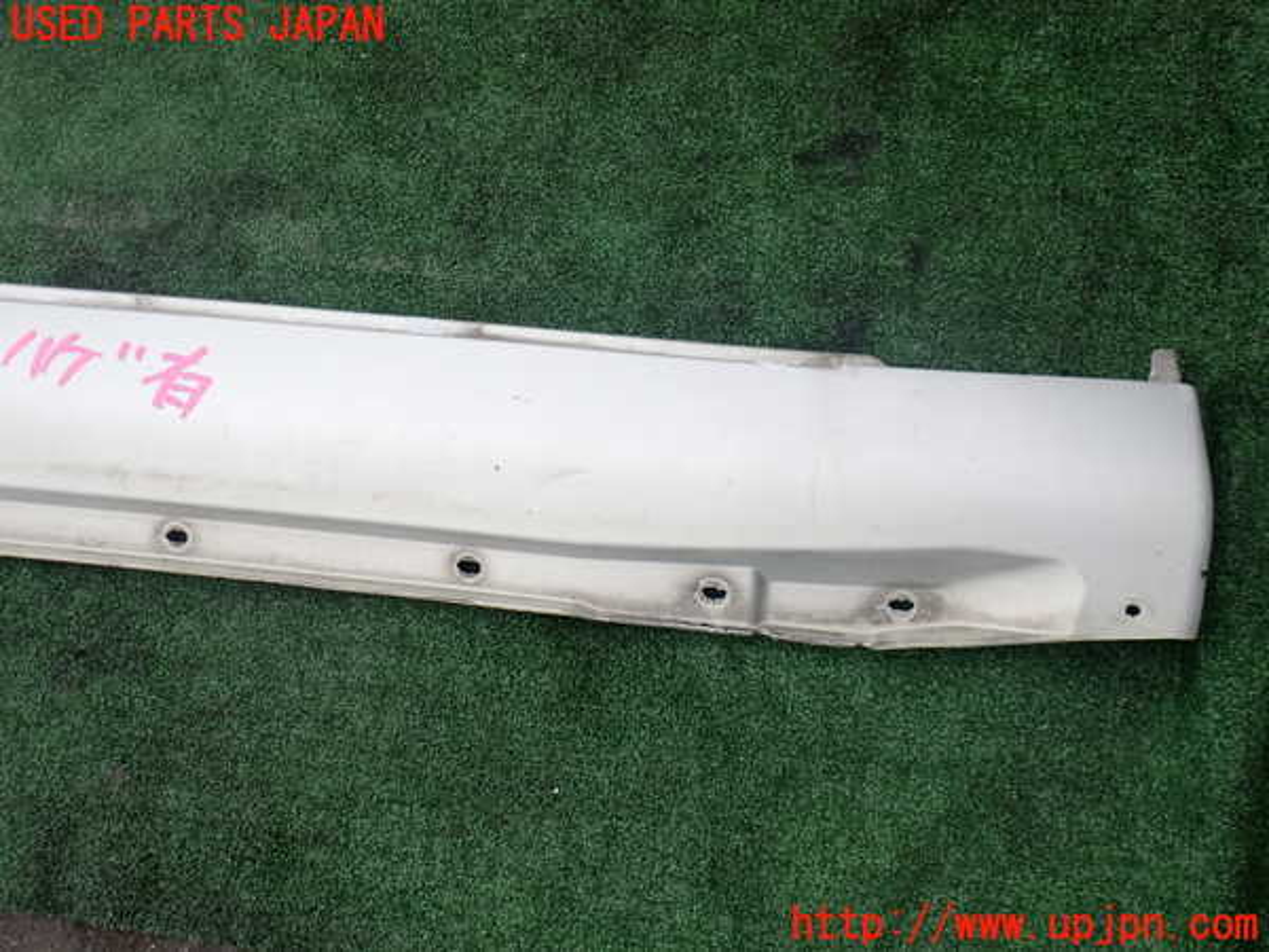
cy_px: 476
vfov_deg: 46.8
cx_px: 634
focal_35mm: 30
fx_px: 1100
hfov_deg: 60.0
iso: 100
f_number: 3.2
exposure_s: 1/250
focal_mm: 5.4
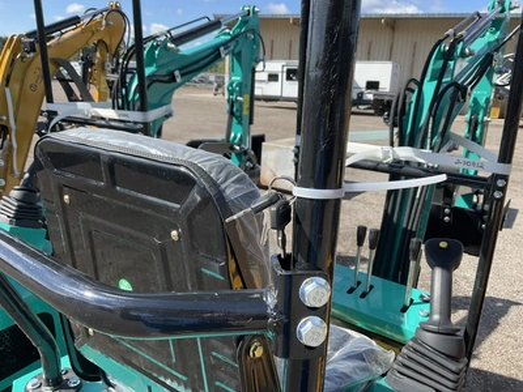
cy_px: 196
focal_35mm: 29
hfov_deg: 61.7
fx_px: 438
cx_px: 262
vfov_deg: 48.2
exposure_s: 1/691
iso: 25
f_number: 1.8
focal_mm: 3
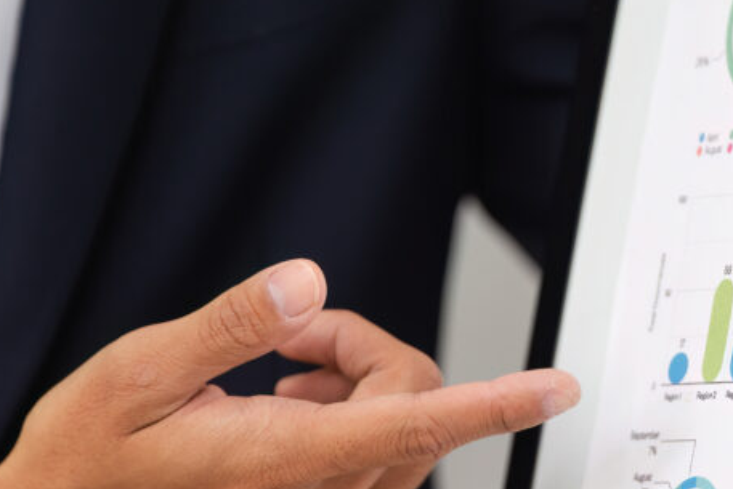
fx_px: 9124
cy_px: 450
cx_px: 439
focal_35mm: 448
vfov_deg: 3.1
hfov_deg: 4.6
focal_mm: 200
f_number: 2.8
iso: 640
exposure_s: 1/500
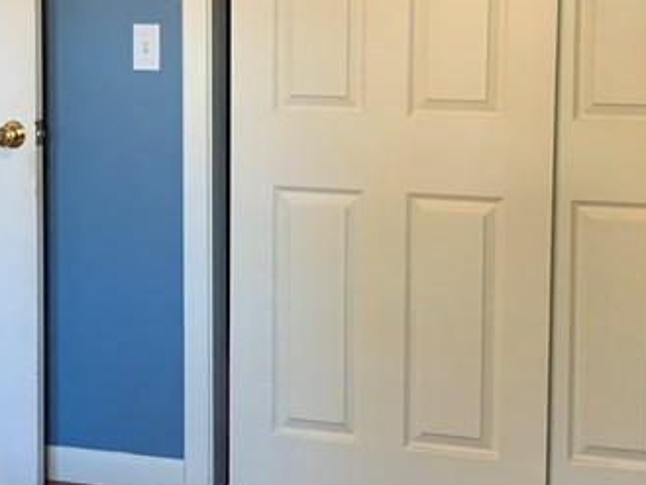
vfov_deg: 18.1
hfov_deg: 24.0
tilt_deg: -5.9
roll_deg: +0.3
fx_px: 1512
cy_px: 137
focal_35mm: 81
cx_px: 196
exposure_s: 1/60
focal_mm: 4.25
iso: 200
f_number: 1.8
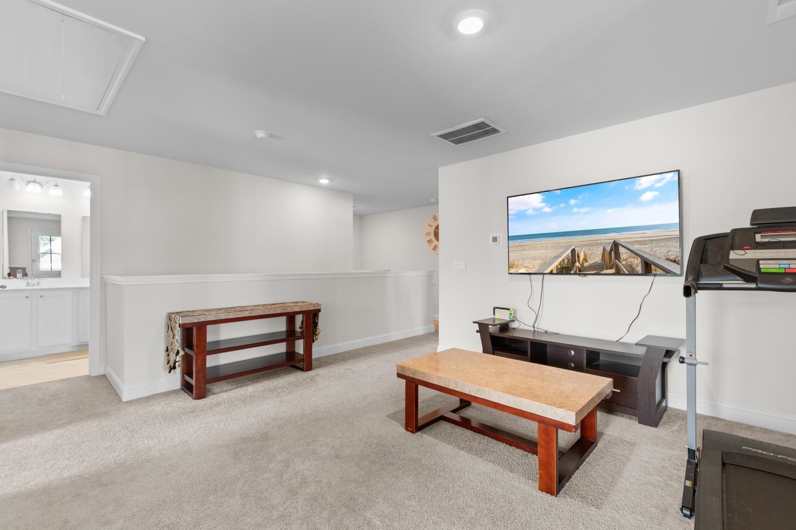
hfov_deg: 100.4
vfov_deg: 77.3
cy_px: 265
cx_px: 398
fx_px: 332
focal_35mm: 15
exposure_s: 1/2
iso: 100
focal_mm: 10
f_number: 4.5
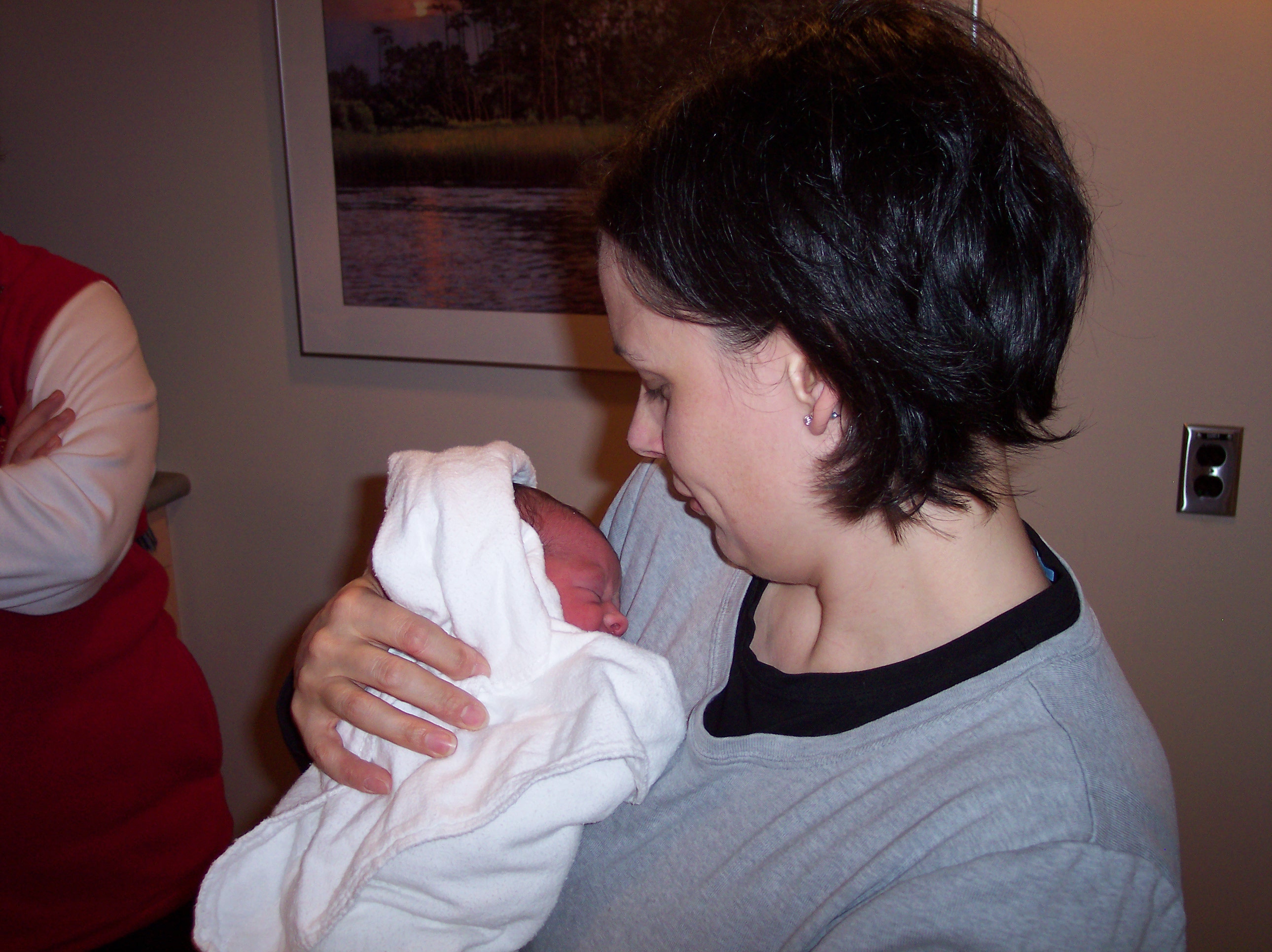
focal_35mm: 38
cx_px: 636
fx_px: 1396
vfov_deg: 37.7
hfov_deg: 49.0
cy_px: 476
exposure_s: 1/30
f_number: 2.8
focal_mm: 8
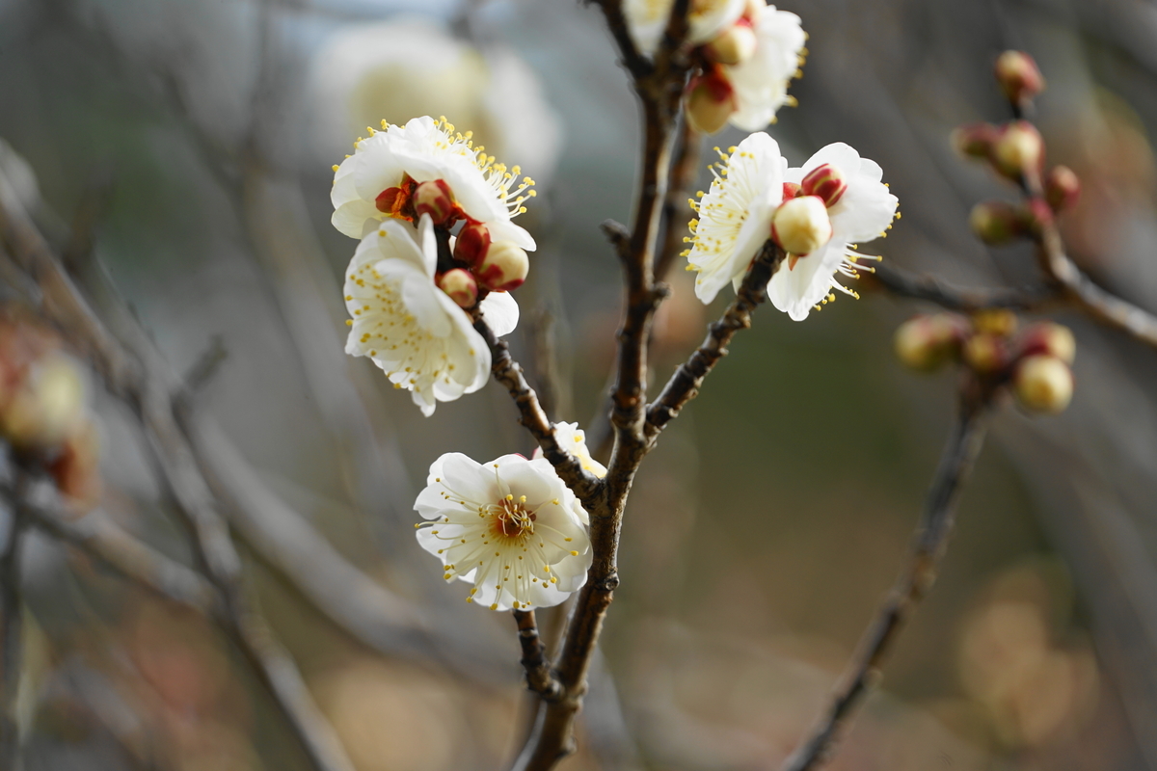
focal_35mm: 300
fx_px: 9641
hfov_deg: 6.9
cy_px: 386
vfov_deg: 4.6
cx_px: 578
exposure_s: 1/320
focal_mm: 300
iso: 160
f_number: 5.6
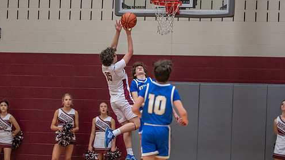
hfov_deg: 8.9
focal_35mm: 241
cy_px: 71
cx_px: 126
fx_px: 1821
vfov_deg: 5.0
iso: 2500
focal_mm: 185
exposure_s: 1/1000
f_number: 2.8
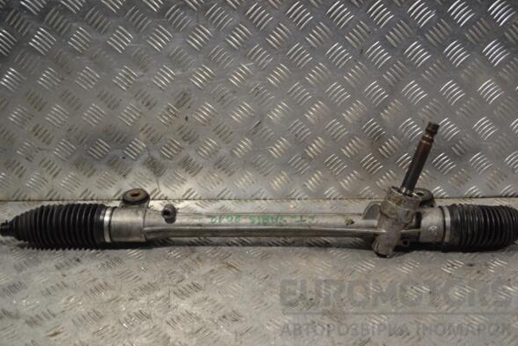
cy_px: 175
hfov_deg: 45.4
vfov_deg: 31.2
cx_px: 263
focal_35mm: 43
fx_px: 619
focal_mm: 28
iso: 100
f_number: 4.5
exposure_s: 1/30
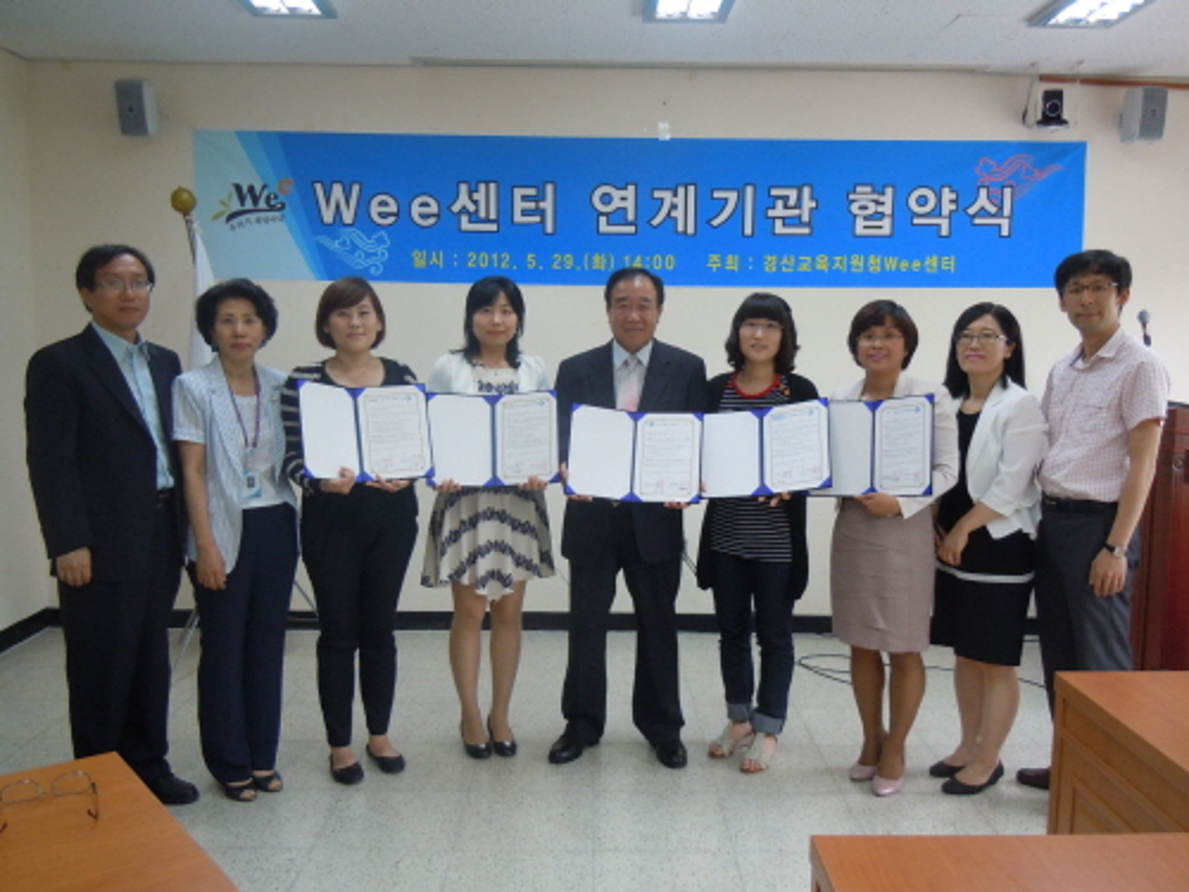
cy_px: 446
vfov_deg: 46.8
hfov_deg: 60.0
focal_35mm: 30
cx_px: 594
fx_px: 1030
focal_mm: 5.4
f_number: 3.5
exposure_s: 1/60
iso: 250
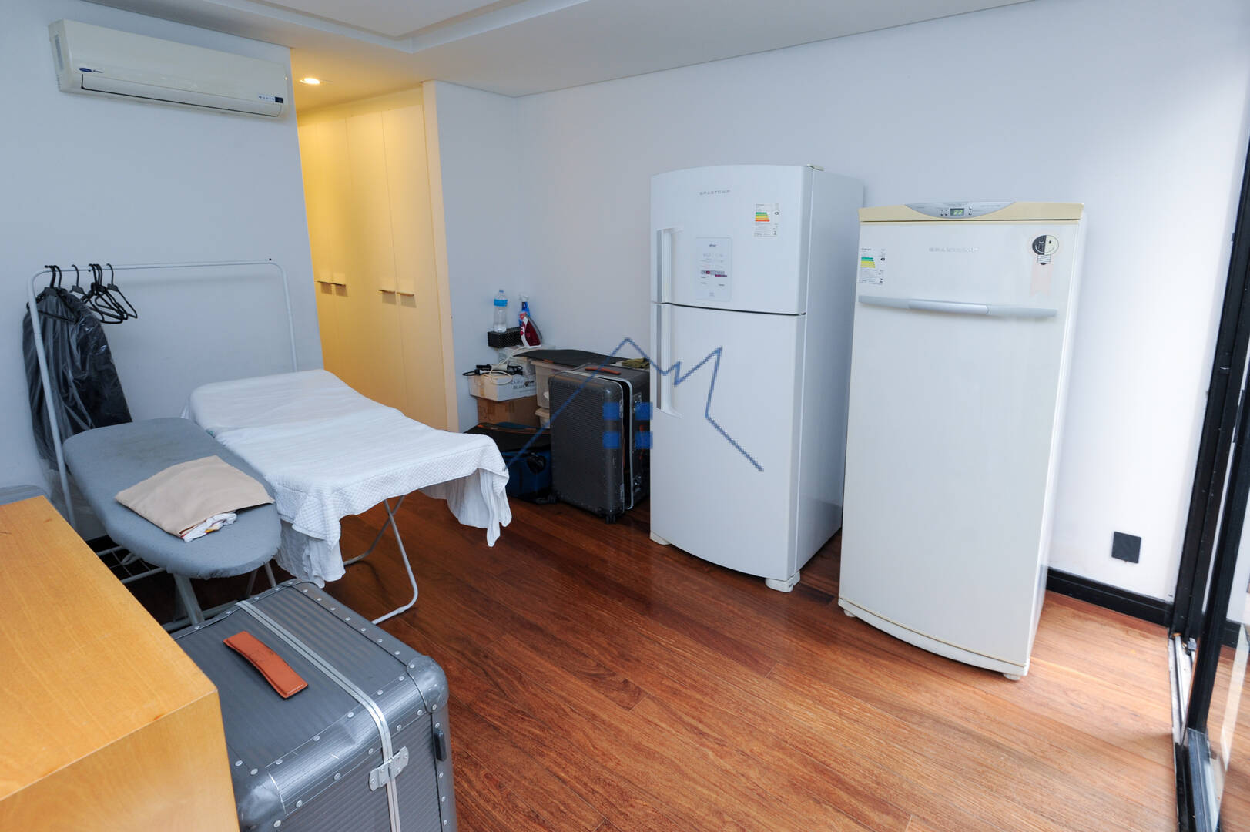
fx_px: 555
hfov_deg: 96.8
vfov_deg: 73.7
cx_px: 625
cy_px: 416
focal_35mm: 16
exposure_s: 1/50
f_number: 6.3
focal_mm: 16
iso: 640
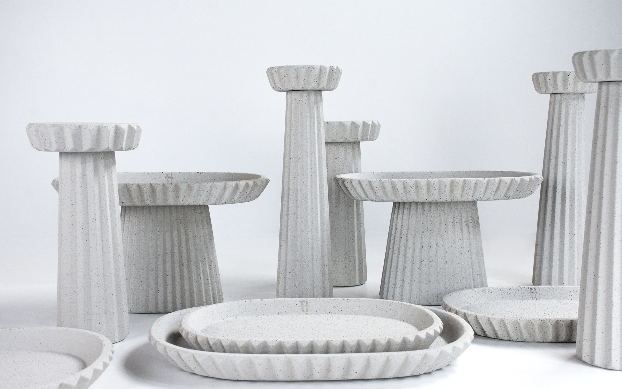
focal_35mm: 49
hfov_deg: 41.1
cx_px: 311
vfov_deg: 26.3
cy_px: 202
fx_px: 831
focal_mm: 32
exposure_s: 1/50
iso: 900
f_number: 8
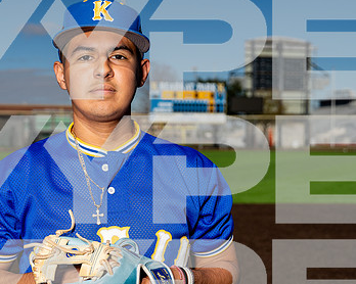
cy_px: 170
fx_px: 642
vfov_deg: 24.9
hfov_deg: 30.8
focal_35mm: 61
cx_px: 133
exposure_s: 1/2500
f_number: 4
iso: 100
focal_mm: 39
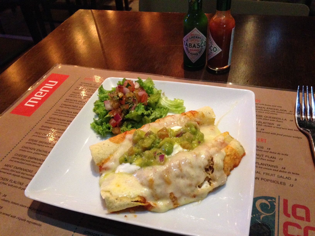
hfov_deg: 55.4
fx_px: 300
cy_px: 118
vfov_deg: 42.9
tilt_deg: -41.9
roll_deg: +4.0
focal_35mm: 33
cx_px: 158
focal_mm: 4.12
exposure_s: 1/15
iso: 500
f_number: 2.4
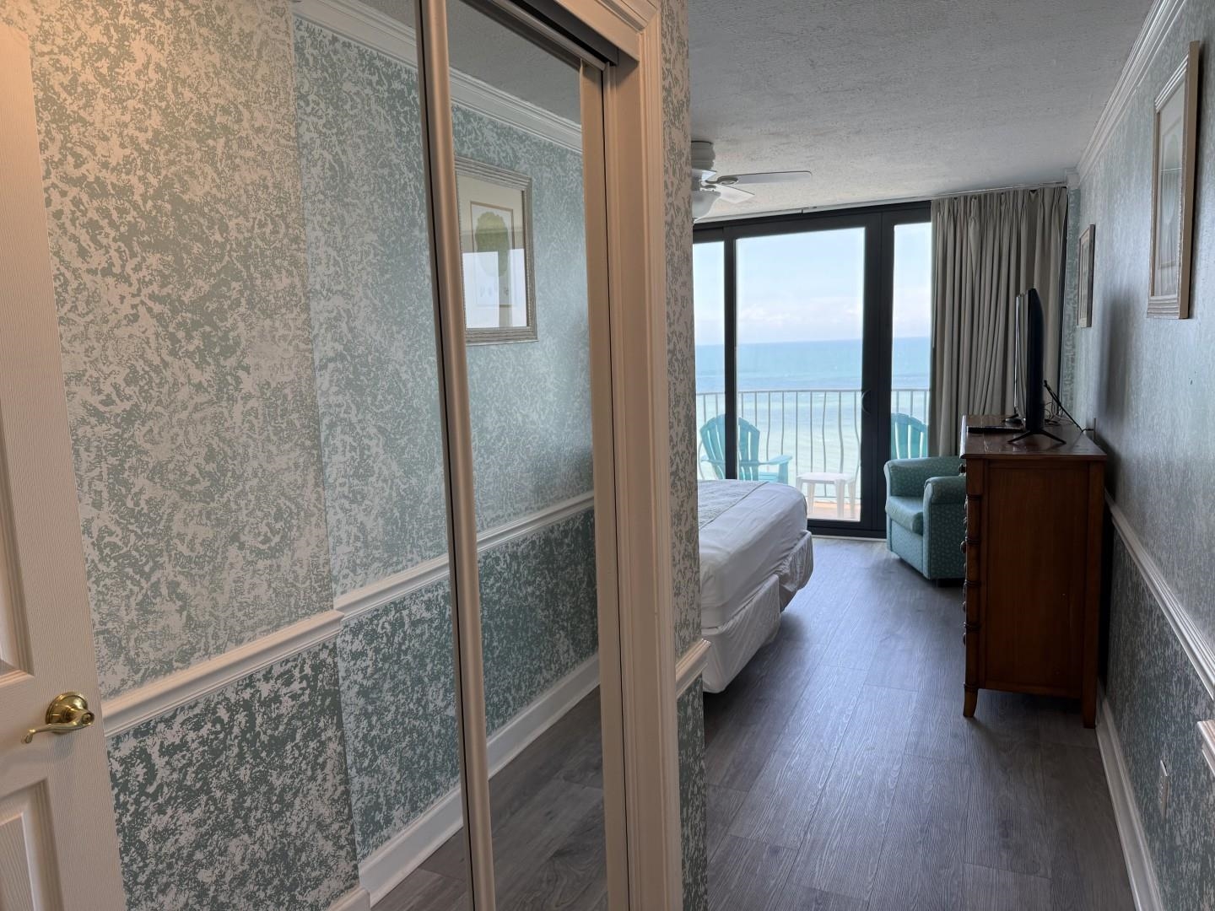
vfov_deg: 56.8
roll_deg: +1.8
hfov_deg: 71.6
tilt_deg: -7.0
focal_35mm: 24
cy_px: 456
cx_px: 608
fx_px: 842
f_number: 1.78
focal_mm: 6.76
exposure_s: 1/240
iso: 100
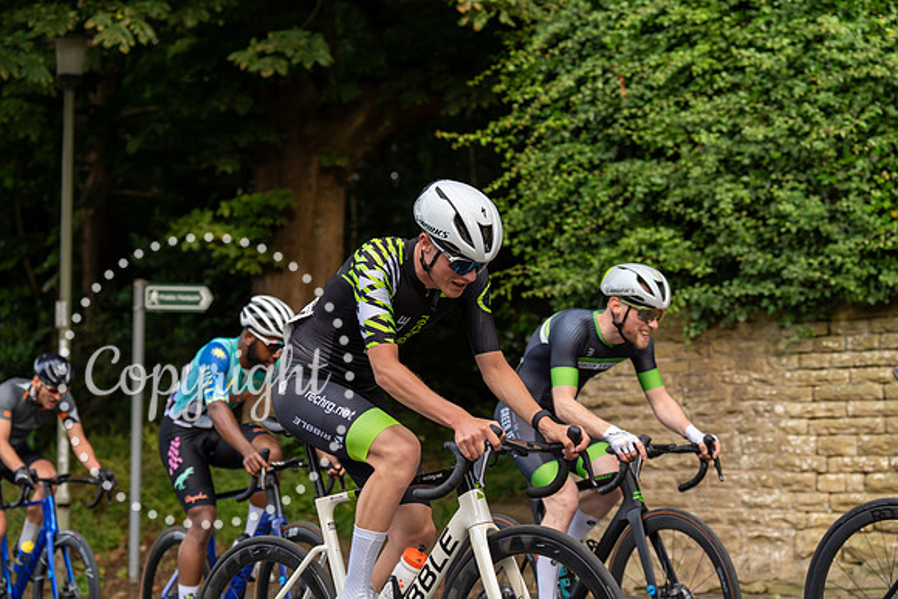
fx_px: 1746
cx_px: 449
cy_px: 300
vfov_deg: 19.5
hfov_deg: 28.8
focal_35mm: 70
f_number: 3.5
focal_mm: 70
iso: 400
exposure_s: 1/800
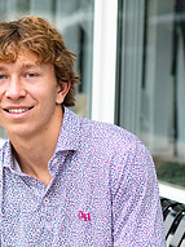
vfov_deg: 9.7
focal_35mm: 203
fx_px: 1448
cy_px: 224
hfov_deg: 7.3
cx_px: 14
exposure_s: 1/640
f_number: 1.8
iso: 320
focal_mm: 43
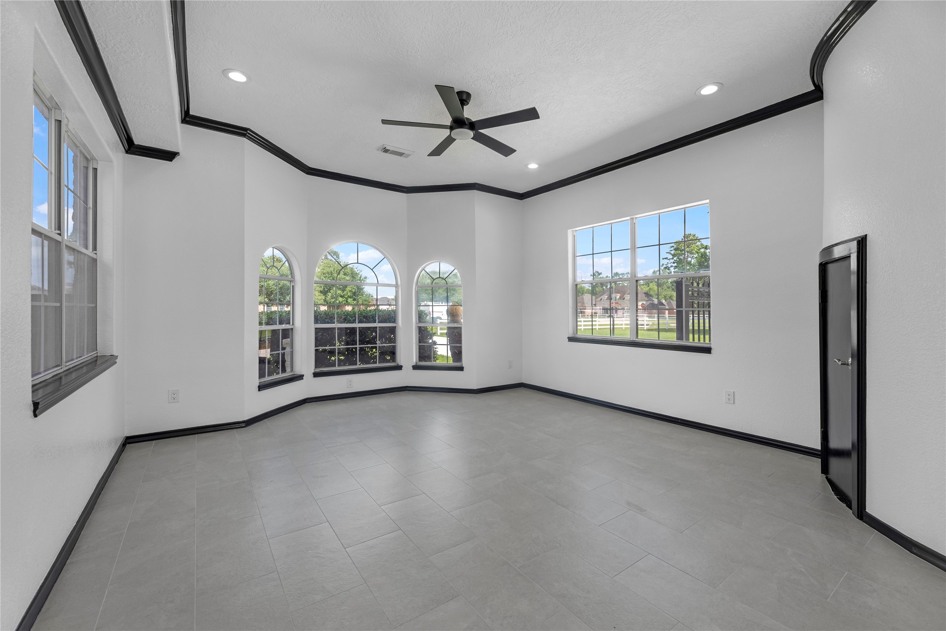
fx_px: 368
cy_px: 316
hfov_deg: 104.2
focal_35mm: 14
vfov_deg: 81.2
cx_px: 473
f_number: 9
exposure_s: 1/15
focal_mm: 14
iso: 250
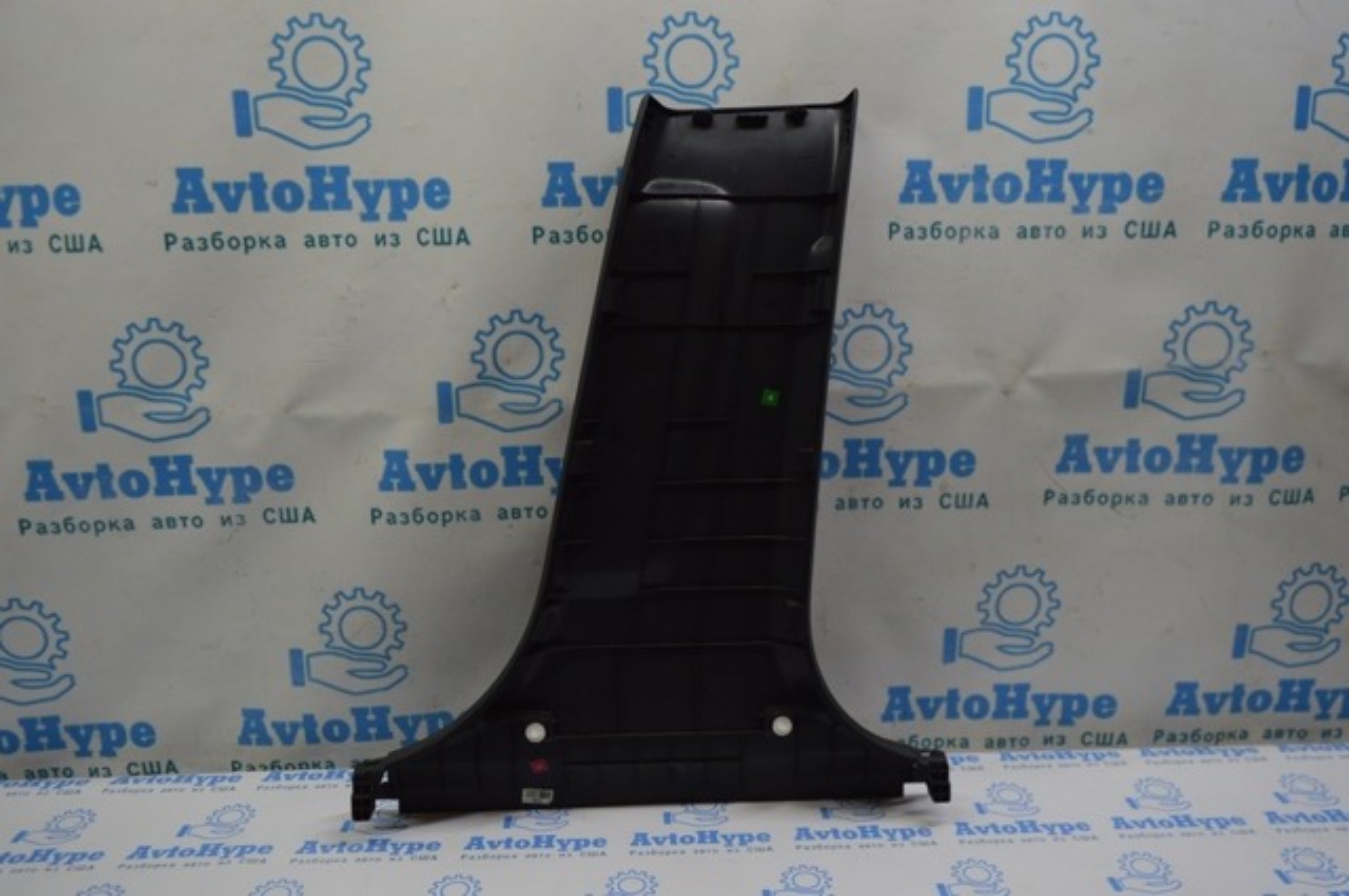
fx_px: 1123
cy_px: 448
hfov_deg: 62.0
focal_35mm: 30
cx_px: 674
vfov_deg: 43.5
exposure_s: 1/100
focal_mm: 20
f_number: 5
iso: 400
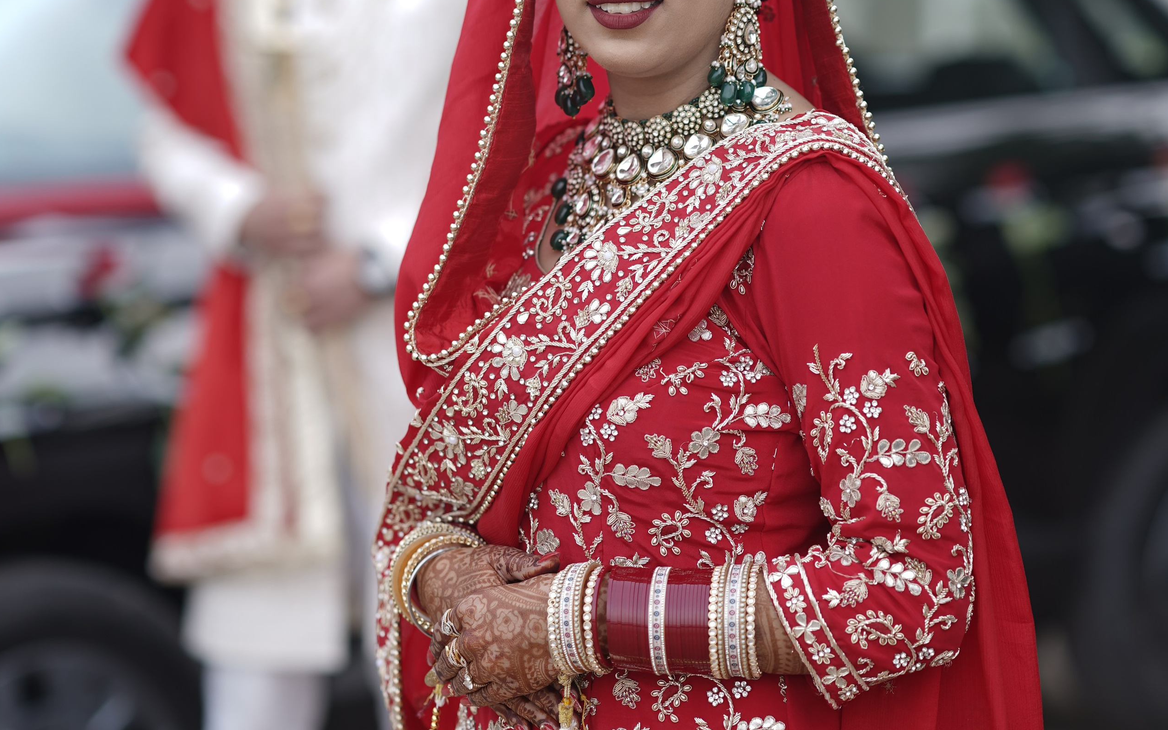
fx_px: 4170
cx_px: 584
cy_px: 303
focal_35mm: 131
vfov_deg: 10.0
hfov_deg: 15.9
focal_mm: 85
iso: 50
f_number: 1.8
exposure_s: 1/400
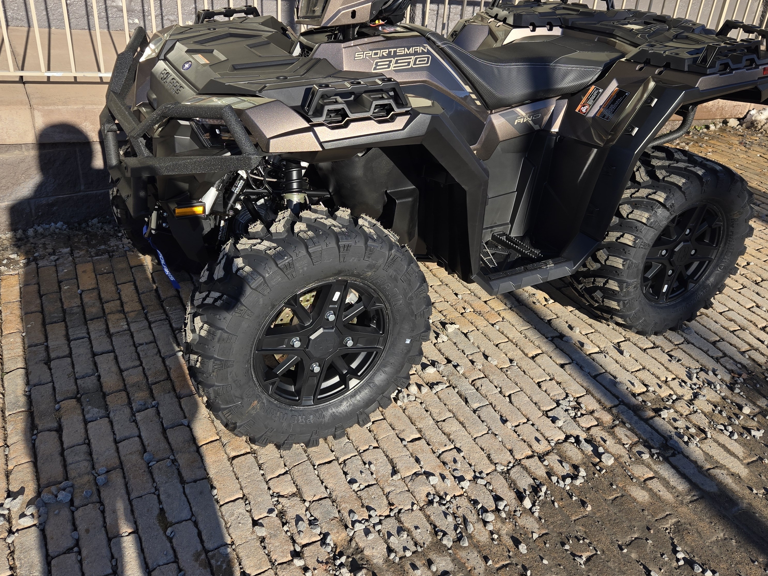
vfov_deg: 45.3
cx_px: 360
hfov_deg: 58.3
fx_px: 688
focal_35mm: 31
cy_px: 248
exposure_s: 1/1453
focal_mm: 5.4
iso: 25
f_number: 1.8
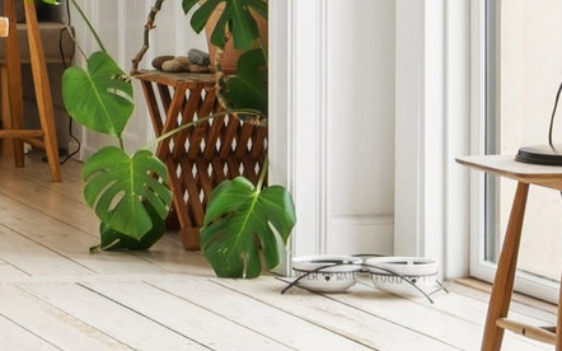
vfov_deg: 7.8
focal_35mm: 166
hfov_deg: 11.0
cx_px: -701
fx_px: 2542
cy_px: -113
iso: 400
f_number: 6.3
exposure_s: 1/13
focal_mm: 24
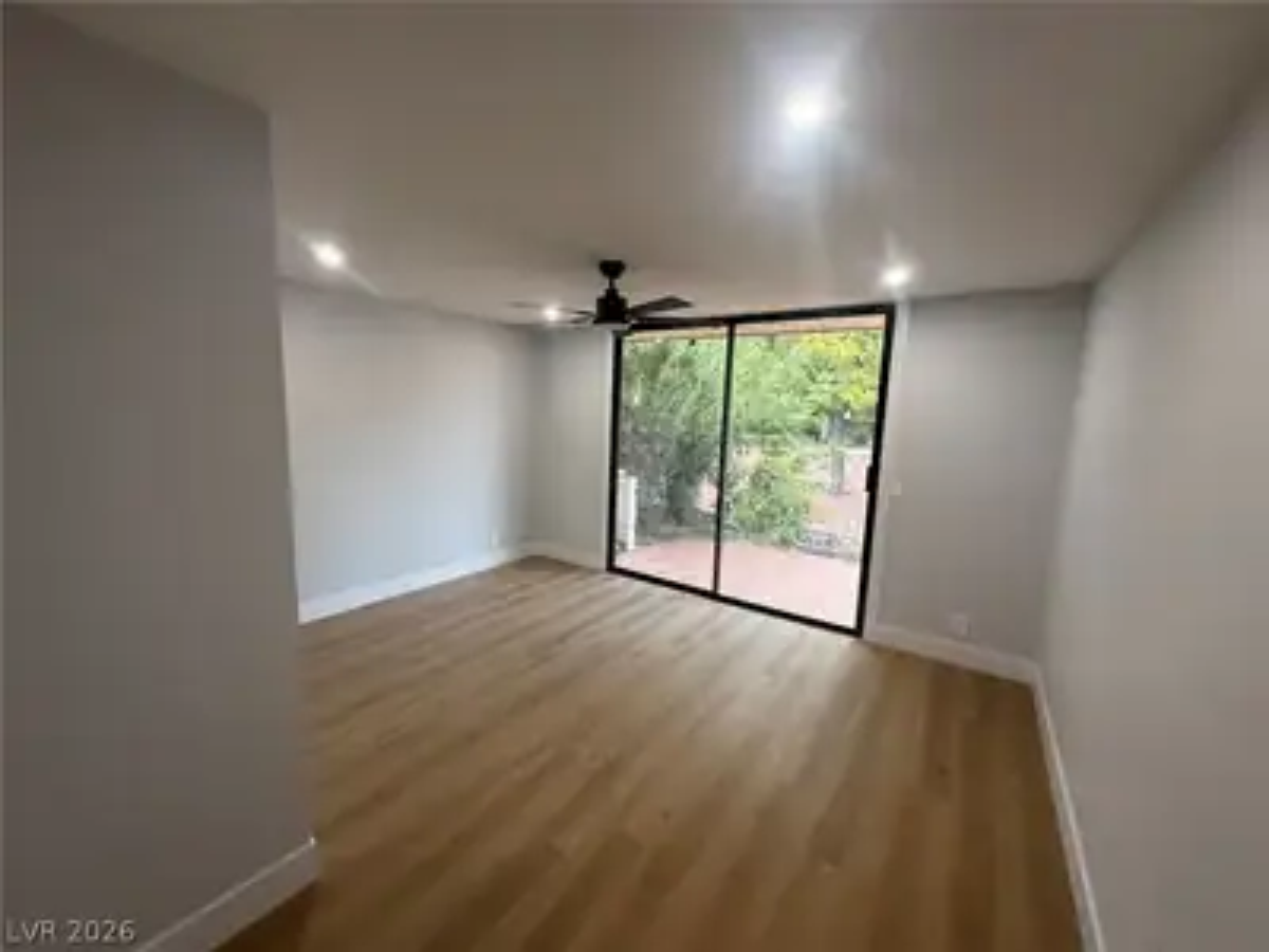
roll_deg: -1.9
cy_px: 476
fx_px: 513
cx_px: 634
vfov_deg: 85.7
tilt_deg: -6.6
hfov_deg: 102.1
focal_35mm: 14
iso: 200
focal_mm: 2.22
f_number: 2.2
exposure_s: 1/120
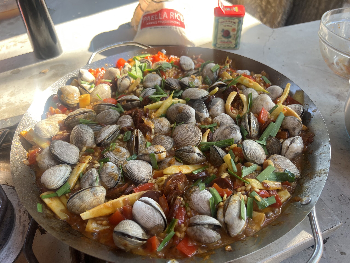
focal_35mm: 26
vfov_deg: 53.1
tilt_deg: -44.3
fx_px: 263
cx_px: 175
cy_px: 132
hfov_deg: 67.3
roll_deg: +1.6
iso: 50
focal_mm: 5.7
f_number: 1.5
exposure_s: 1/167
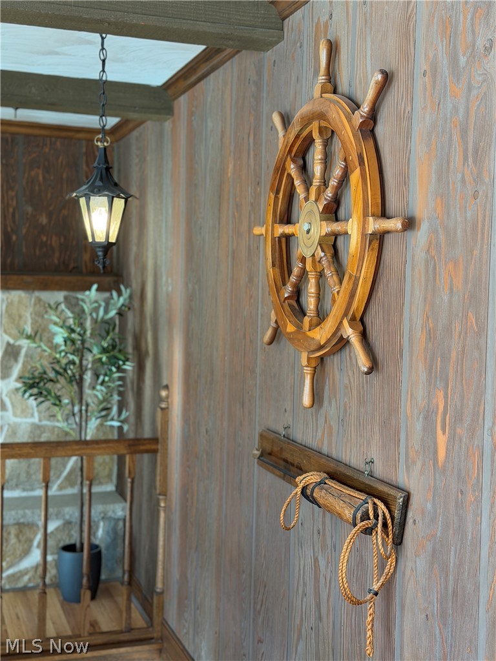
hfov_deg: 30.3
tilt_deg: -3.6
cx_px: 248
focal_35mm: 48
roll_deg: -1.3
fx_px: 917
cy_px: 330
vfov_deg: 39.7
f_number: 1.78
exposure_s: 1/120
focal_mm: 6.76
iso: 160
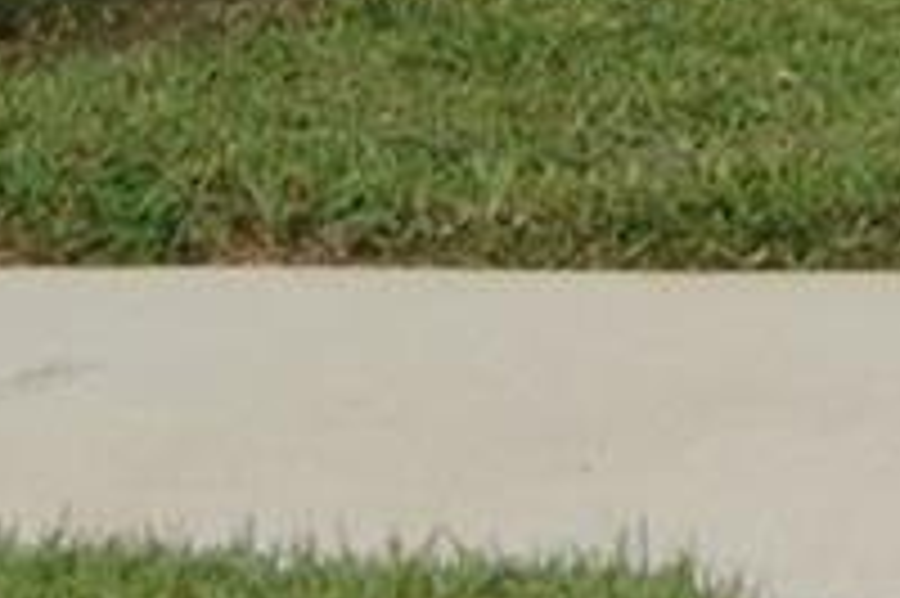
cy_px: -1353
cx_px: 1584
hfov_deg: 7.3
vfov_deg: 4.7
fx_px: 6894
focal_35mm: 276
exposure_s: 1/500
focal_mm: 23
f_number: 3.8
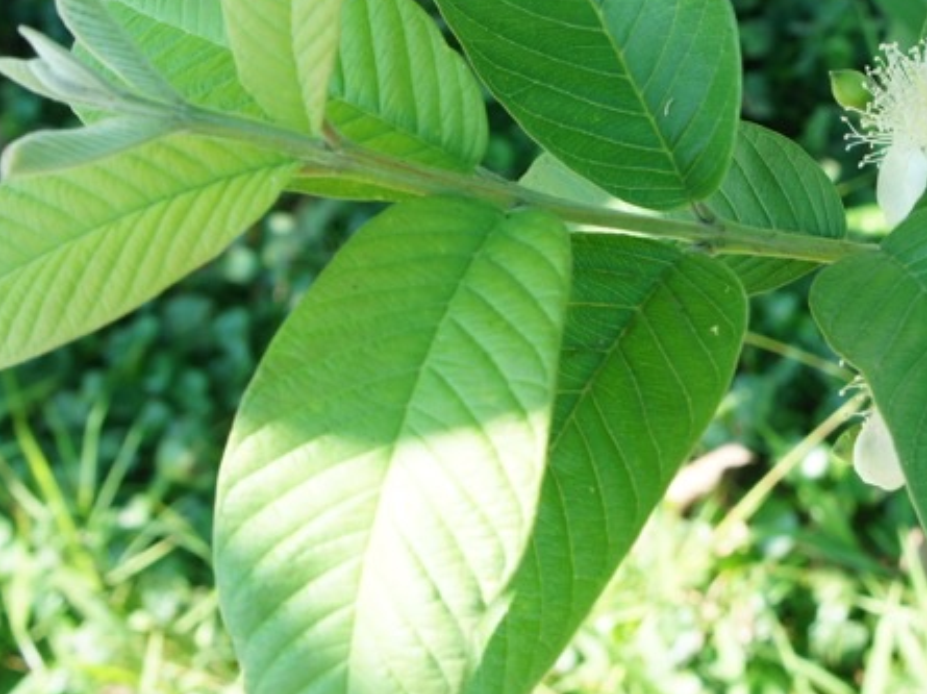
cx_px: 812
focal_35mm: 70
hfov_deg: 26.9
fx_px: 1873
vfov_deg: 20.9
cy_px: 225
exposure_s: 1/30
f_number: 7.1
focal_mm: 24
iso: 200
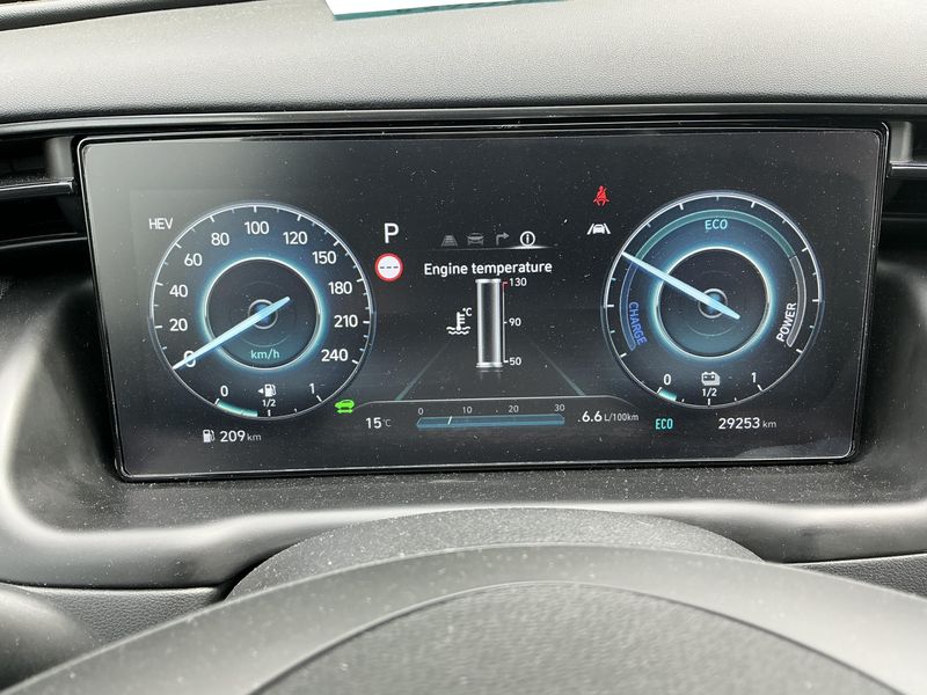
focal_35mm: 28
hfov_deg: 63.4
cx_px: 464
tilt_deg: -25.9
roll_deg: +0.4
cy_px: 348
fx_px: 750
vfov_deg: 49.7
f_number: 1.8
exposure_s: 1/122
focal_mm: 3
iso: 50
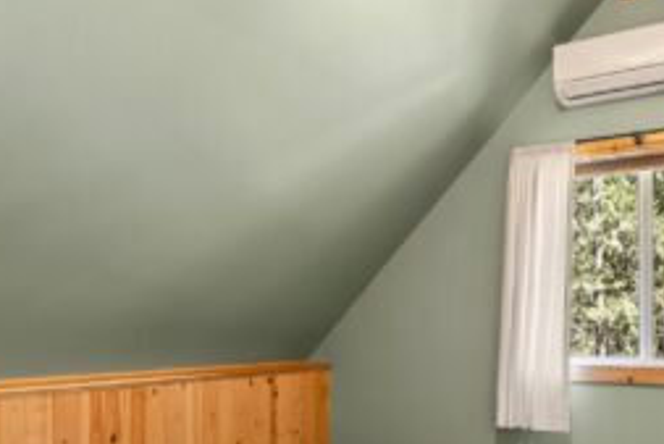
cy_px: 322
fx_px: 701
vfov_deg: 34.5
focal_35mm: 38
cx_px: 362
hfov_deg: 50.6
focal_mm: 24
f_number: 2.8
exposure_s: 1/15
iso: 400
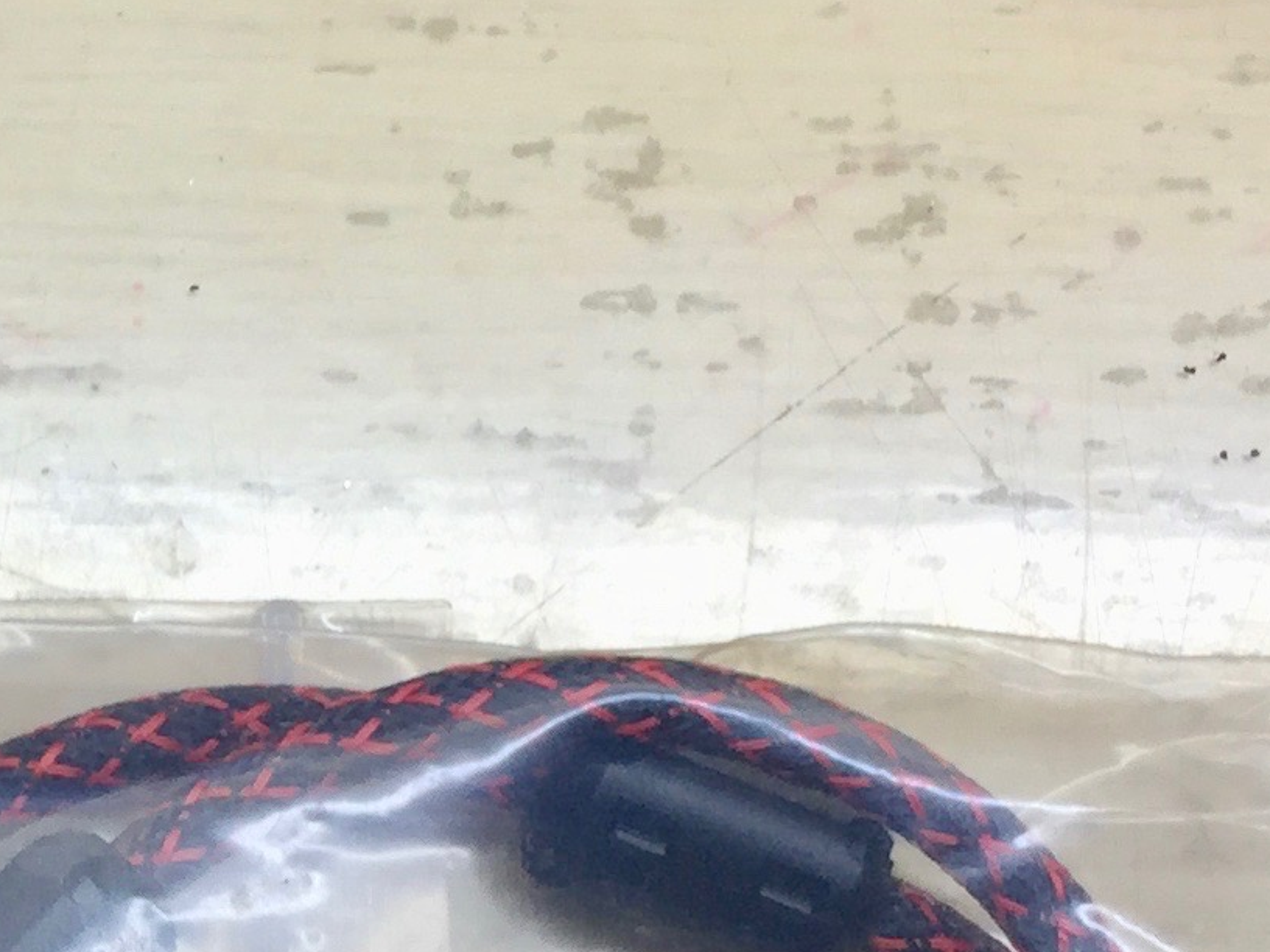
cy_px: 1123
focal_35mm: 116
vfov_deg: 12.5
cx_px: -279
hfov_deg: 16.2
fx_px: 4256
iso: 40
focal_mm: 4.15
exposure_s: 1/60
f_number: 2.2
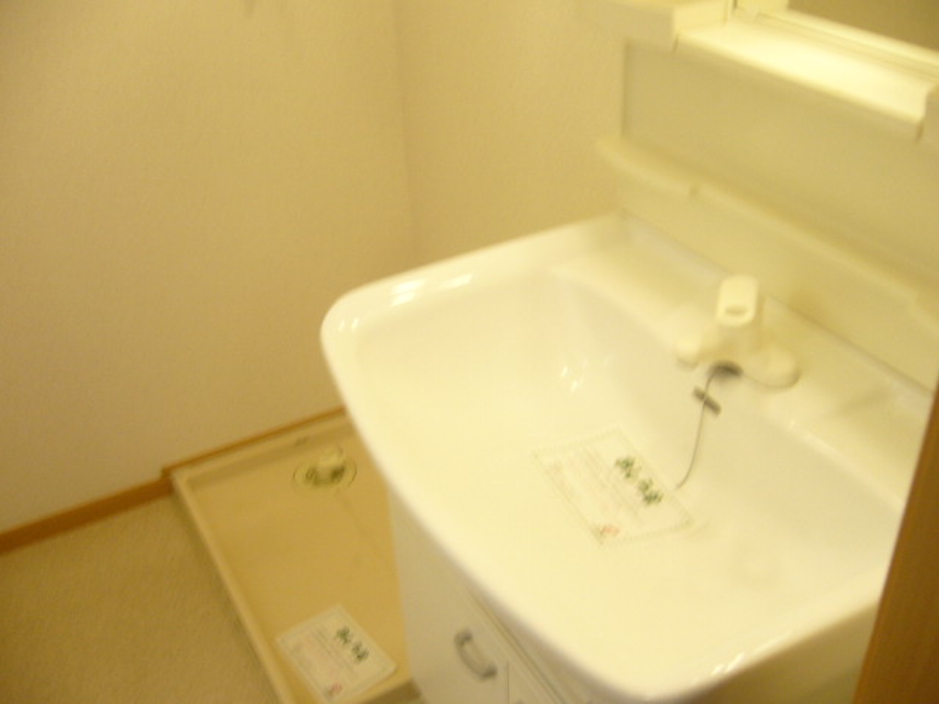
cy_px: 352
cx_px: 470
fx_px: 949
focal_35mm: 35
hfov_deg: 52.6
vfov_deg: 40.7
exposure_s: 1/8
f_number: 2.8
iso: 100
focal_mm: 5.8
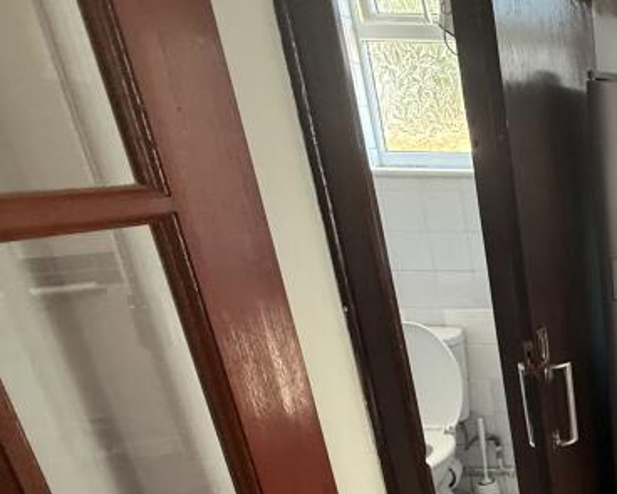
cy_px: 415
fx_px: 694
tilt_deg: -18.2
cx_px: 778
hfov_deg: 35.2
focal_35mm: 38
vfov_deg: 37.4
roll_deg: -1.1
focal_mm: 2.22
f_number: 2.2
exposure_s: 1/82
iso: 320
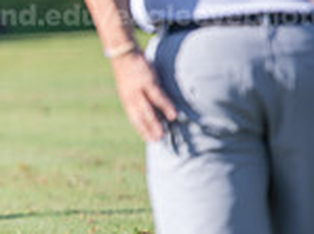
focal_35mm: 676
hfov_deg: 2.9
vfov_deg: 2.2
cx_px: -251
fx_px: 6117
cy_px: 60
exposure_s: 1/400
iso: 80
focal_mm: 180
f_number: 3.2
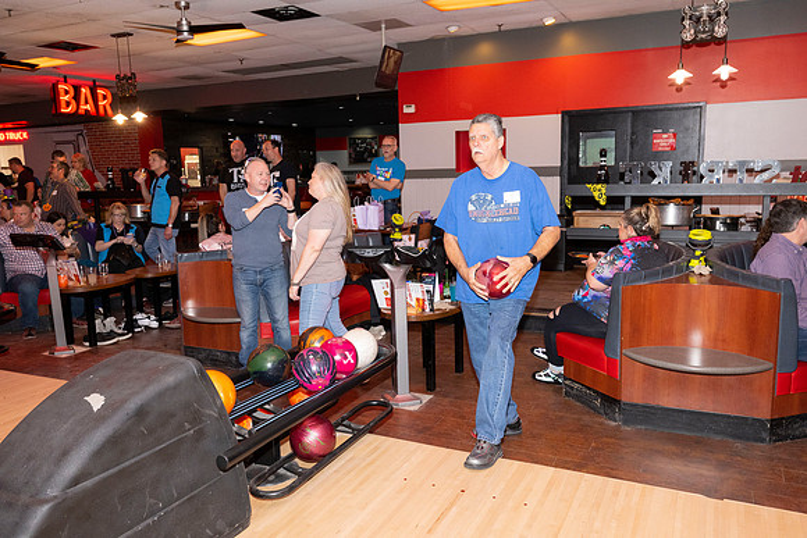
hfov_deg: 64.5
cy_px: 269
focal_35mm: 28
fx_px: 639
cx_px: 404
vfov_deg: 45.7
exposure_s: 1/100
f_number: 5.6
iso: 2000
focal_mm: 28.5
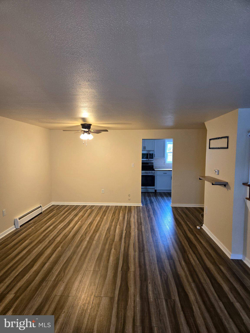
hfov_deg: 58.9
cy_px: 166
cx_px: 125
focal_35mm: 23
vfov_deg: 73.9
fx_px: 221
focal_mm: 5.4
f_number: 1.8
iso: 250
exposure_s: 1/120
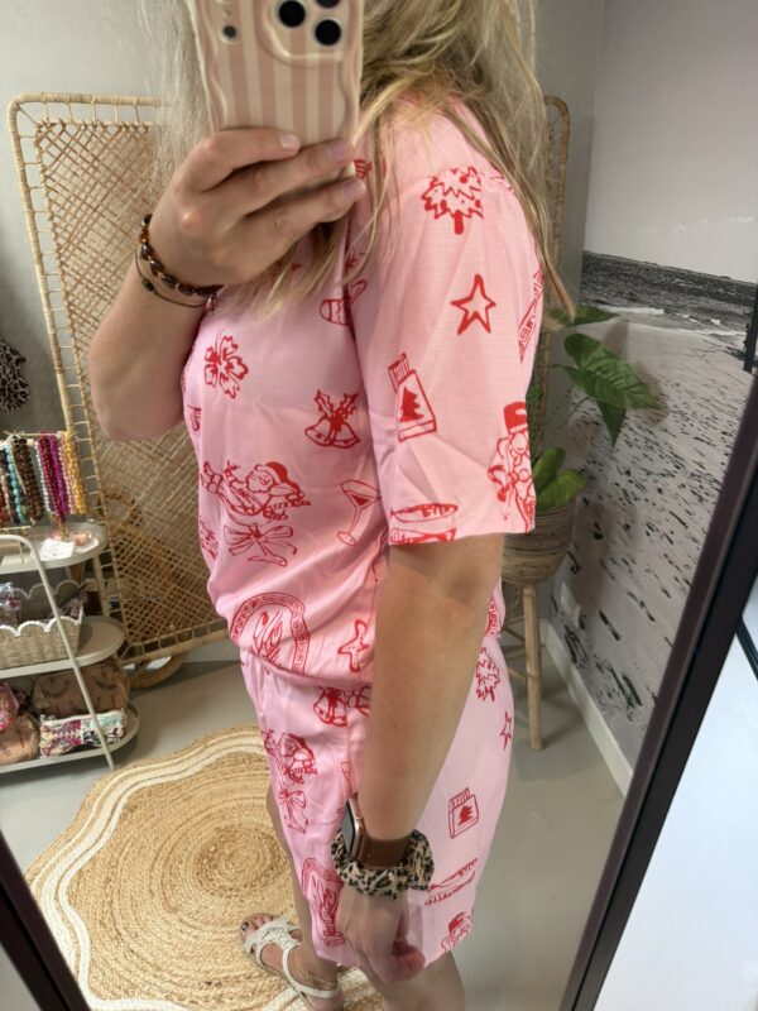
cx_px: 379
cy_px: 506
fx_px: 701
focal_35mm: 24
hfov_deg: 56.8
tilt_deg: -45.2
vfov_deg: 71.6
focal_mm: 6.76
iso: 200
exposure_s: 1/121
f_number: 1.78
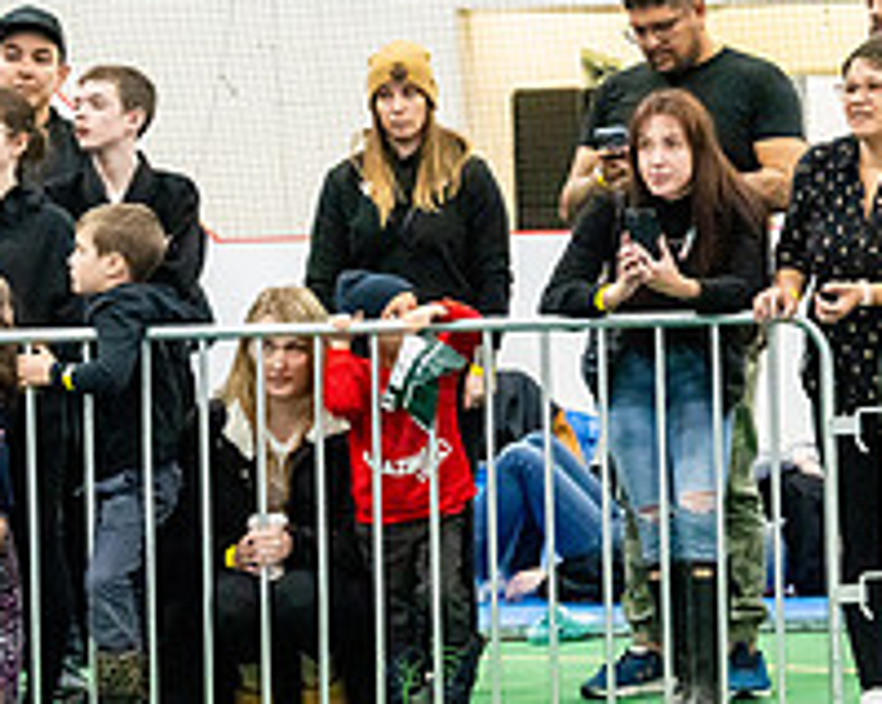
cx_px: 1015
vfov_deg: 8.0
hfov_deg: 9.9
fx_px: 5009
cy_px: 330
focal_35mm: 192
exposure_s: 1/400
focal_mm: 70
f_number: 4
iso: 6400
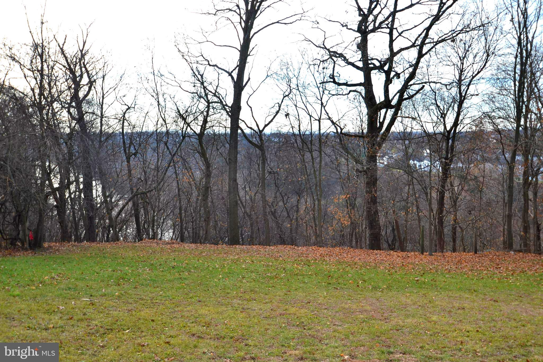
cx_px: 272
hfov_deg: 53.1
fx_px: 543
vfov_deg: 36.9
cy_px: 181
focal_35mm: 36
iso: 100
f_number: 5.6
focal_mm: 24
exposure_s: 1/125
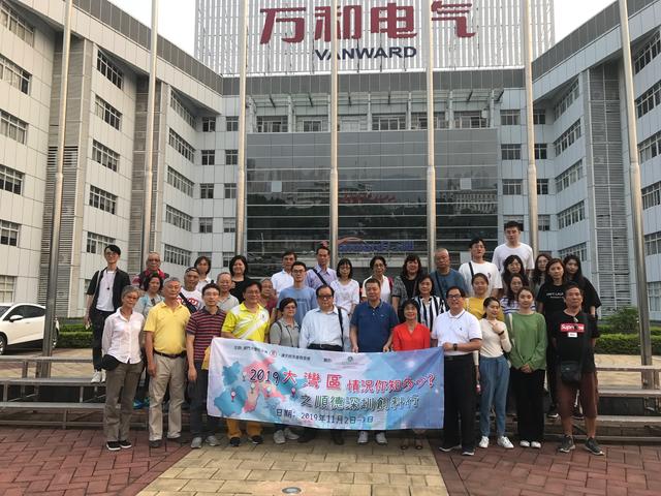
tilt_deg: +7.3
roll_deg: -0.1
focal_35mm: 28
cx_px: 330
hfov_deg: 63.4
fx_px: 535
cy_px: 248
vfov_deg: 49.7
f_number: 1.8
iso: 20
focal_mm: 3.99
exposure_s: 1/215
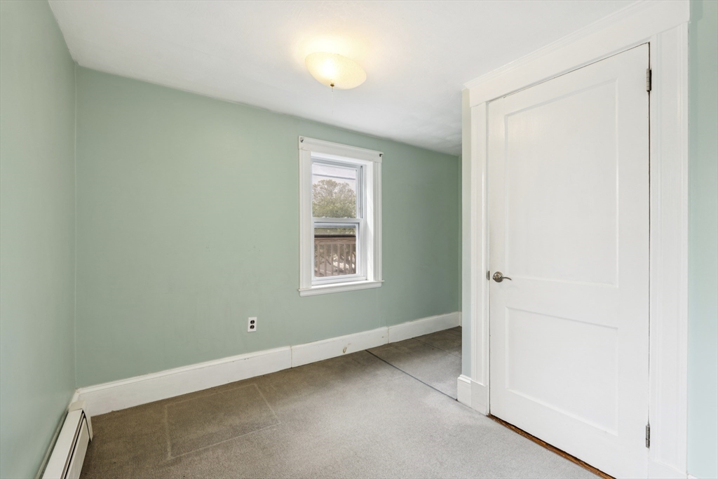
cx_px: 359
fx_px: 329
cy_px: 240
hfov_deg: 95.0
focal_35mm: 16
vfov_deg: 72.1
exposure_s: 1/2
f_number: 8
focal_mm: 16.5
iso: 100
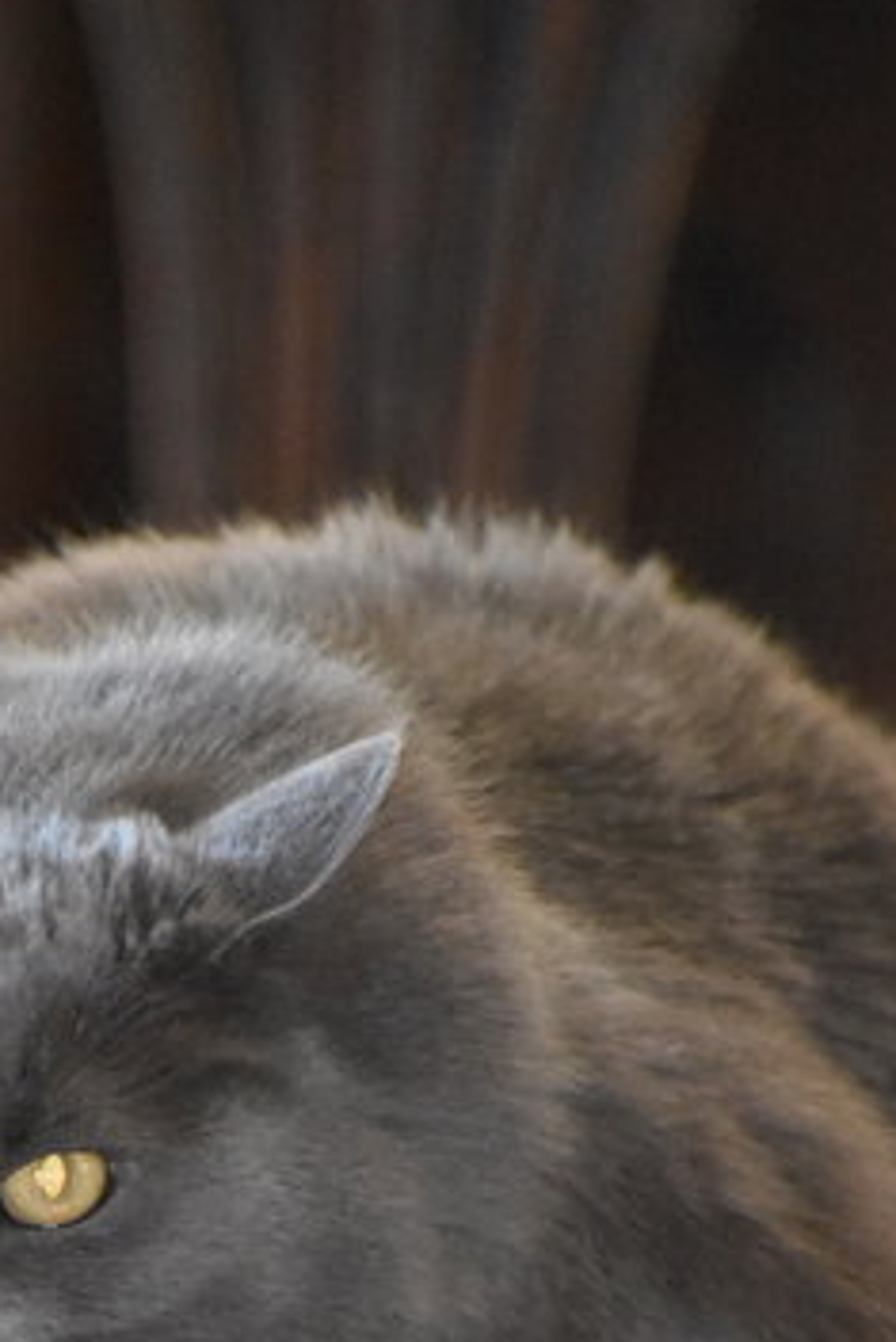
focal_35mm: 767
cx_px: -141
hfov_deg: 1.8
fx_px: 28604
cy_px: 1535
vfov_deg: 2.7
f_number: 5.6
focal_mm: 200
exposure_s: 1/60
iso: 6400
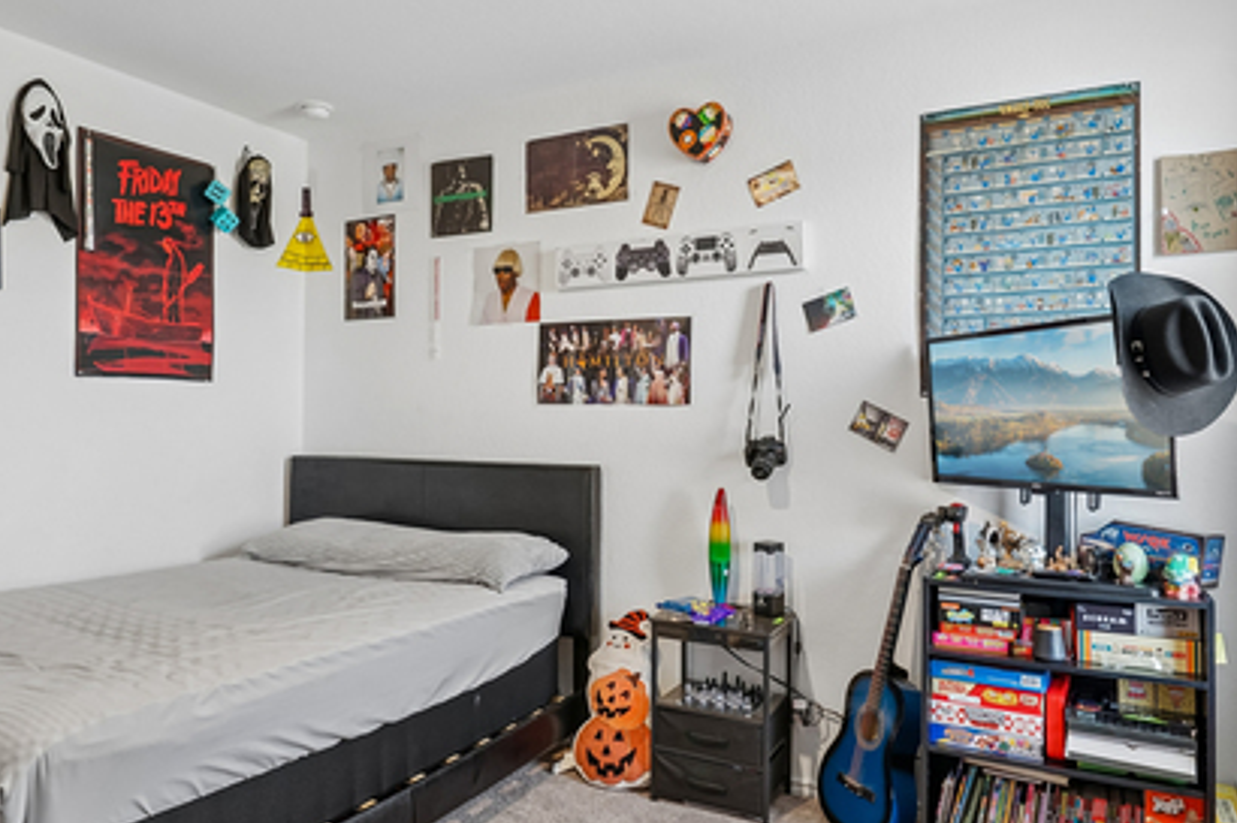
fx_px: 859
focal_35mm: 25
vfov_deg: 51.2
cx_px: 561
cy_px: 421
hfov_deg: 71.4
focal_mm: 16
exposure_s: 1/10
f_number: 8
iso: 400
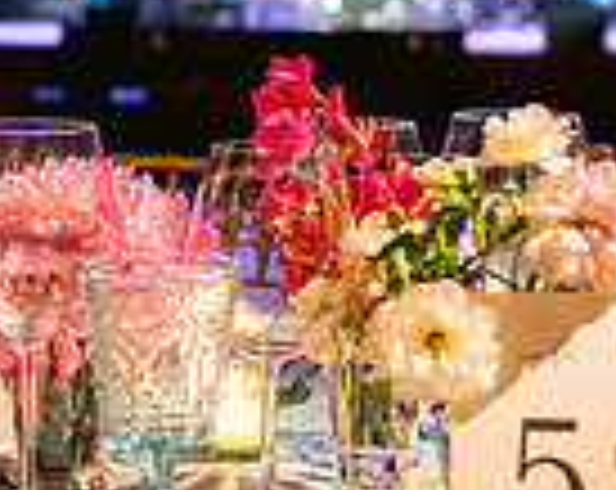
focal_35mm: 108
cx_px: 9
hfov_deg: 17.4
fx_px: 1965
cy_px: 81
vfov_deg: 14.1
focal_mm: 35
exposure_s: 1/30
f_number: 2.8
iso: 1600
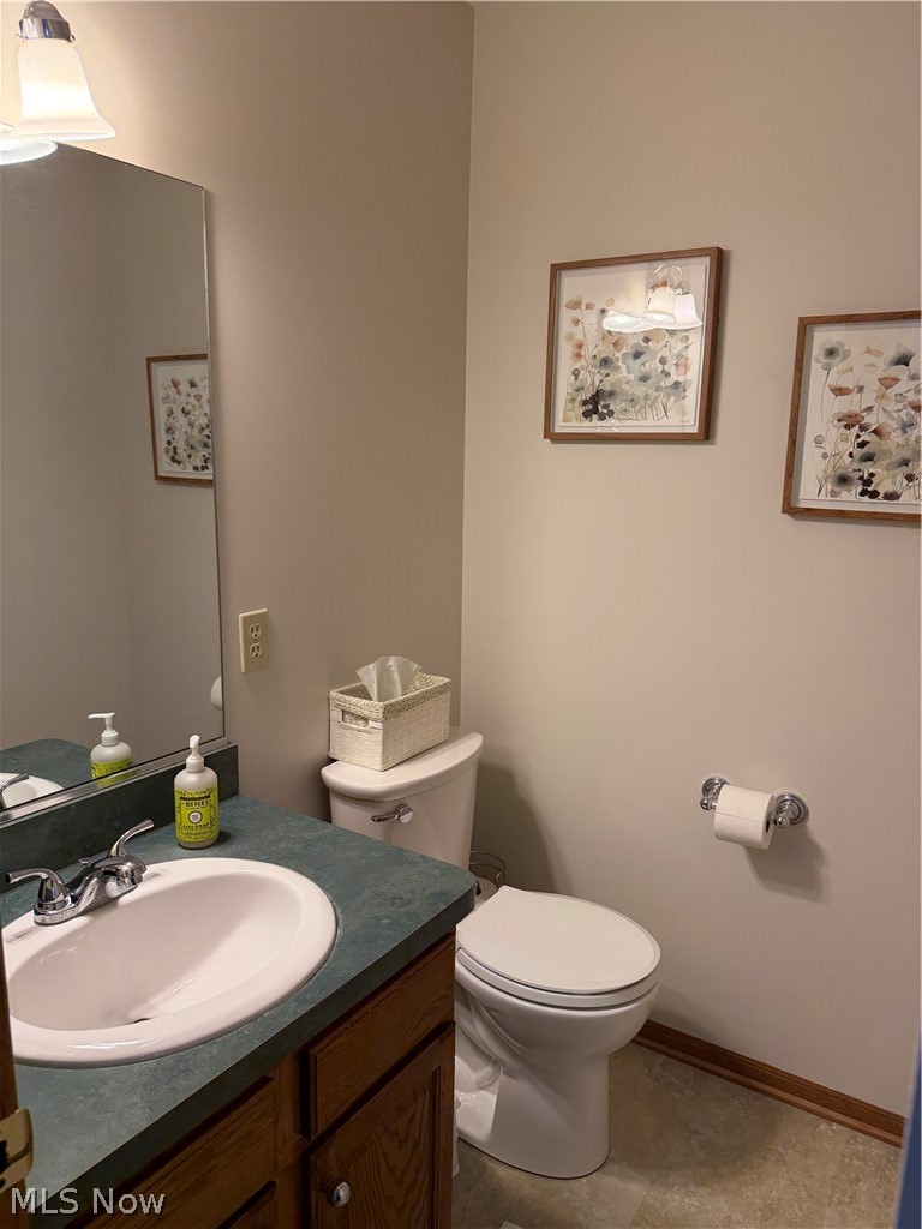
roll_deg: -0.3
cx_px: 461
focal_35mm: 24
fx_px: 852
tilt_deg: -11.5
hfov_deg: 56.8
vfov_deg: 71.6
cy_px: 614
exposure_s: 1/120
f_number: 1.78
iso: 160
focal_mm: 6.76
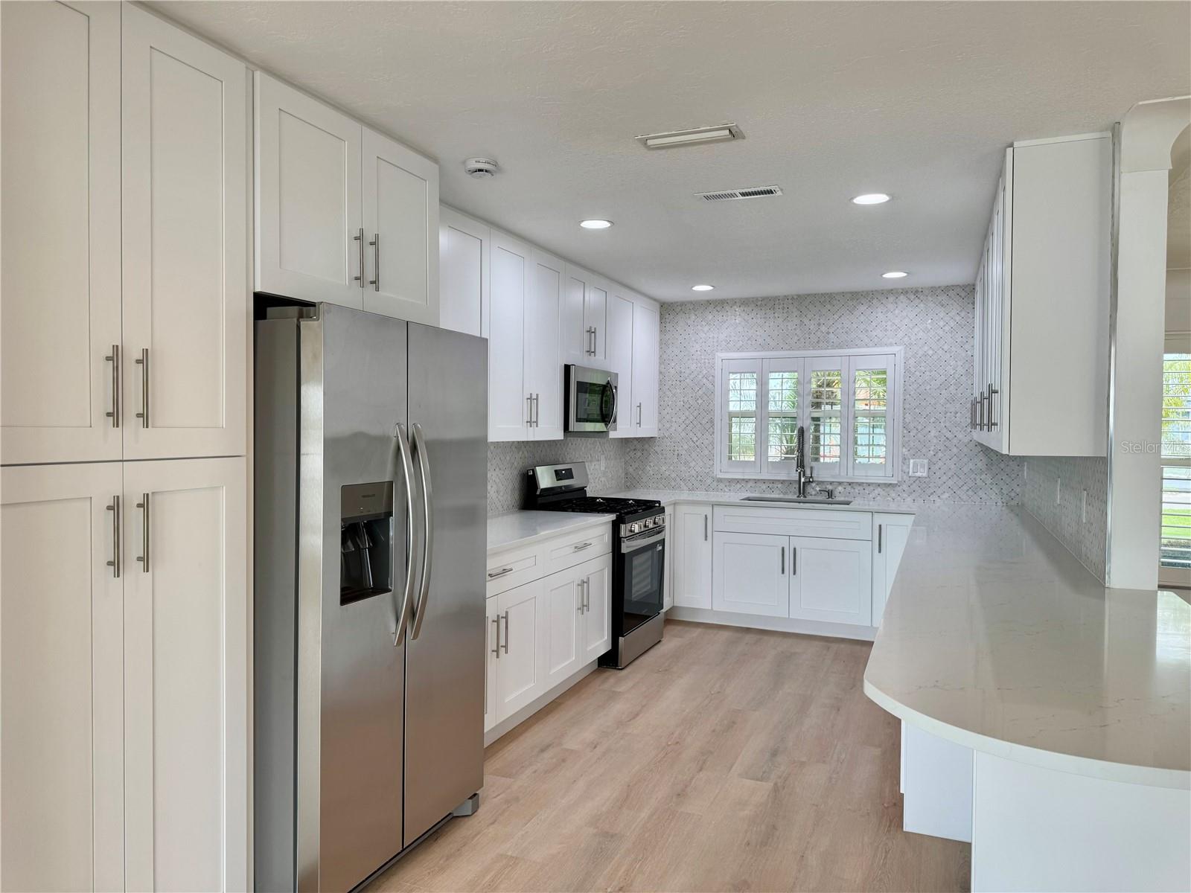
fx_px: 826
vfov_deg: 56.8
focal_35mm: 24
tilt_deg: -1.2
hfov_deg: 71.6
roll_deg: -0.6
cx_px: 596
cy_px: 446
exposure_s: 1/177
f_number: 1.78
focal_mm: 6.76
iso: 80
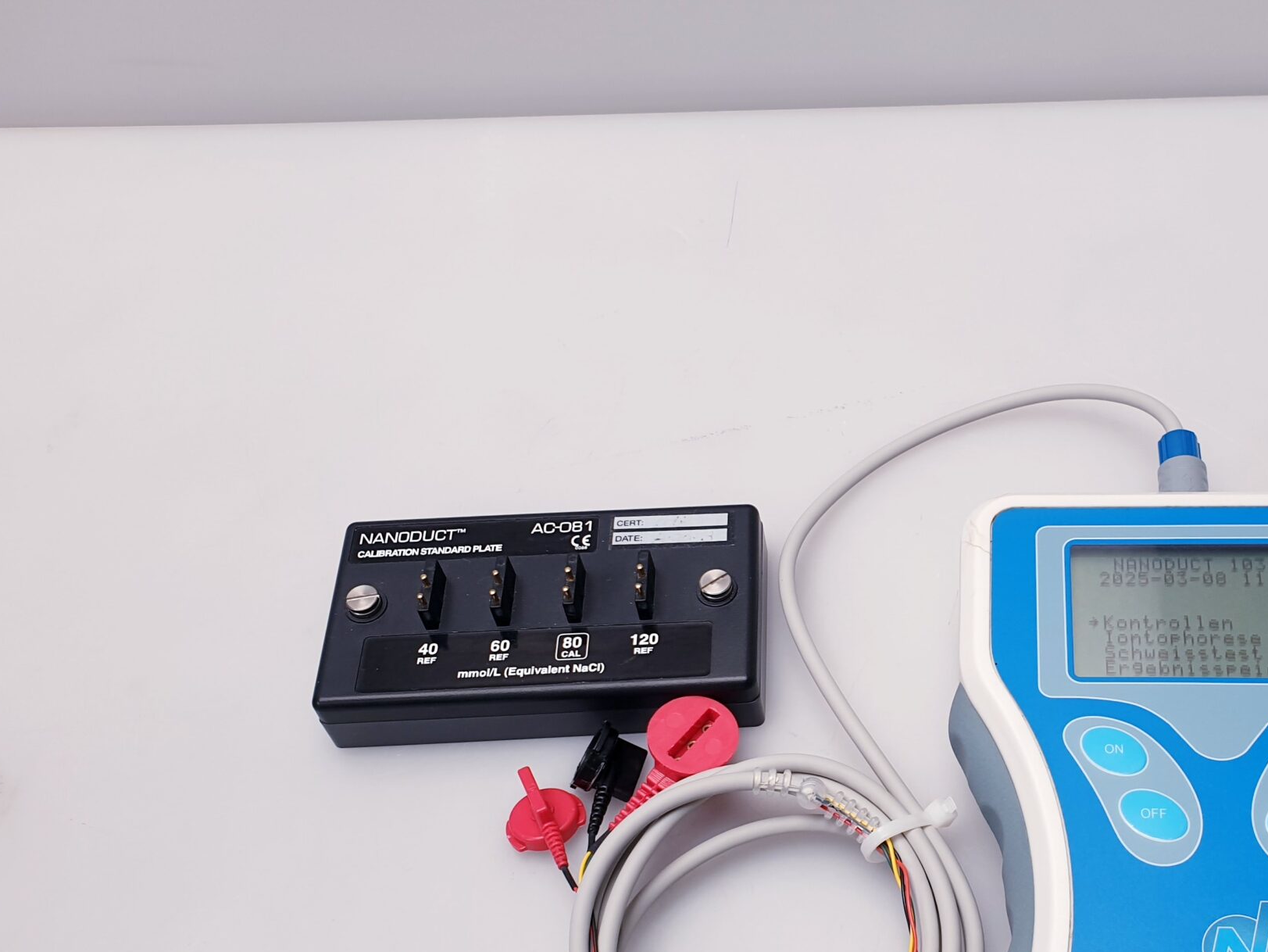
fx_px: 1502
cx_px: 902
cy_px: 638
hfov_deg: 44.7
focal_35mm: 41
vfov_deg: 34.8
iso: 50
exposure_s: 1/50
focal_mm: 4.3
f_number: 2.4
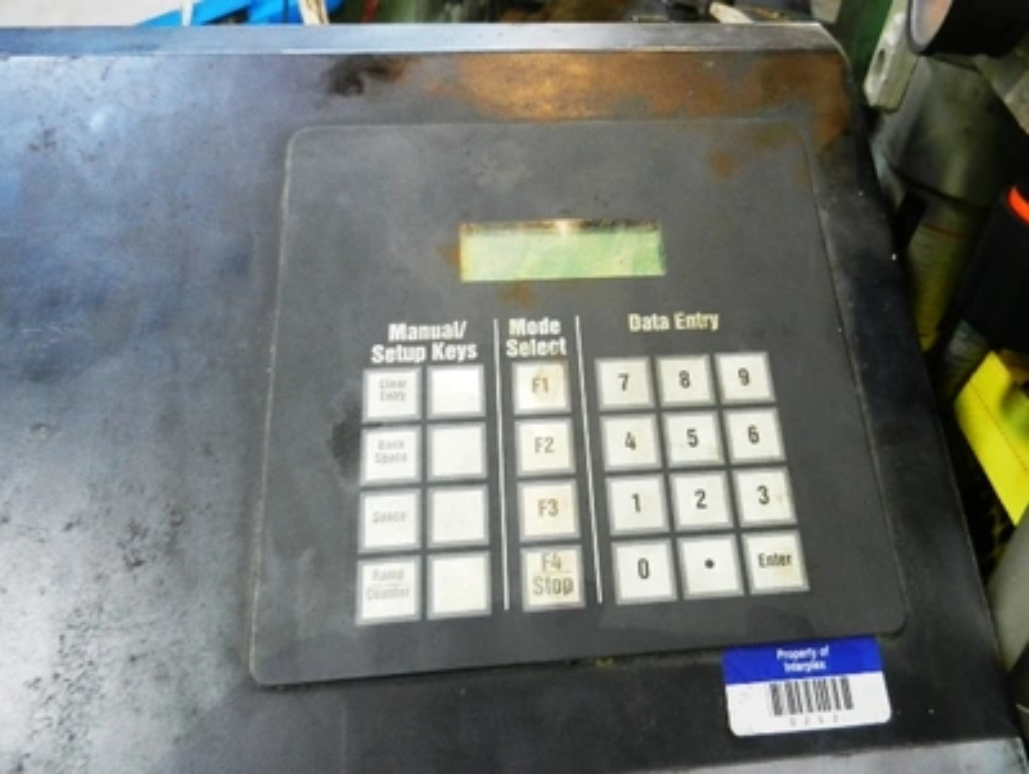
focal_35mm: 25
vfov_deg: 55.0
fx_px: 744
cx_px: 514
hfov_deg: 69.3
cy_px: 387
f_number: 3.5
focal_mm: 4.5
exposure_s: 1/3
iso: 200
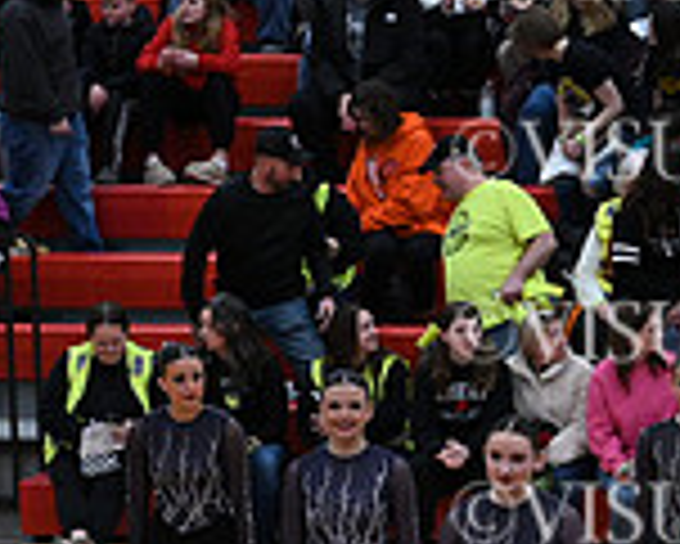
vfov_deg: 4.6
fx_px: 6686
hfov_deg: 5.7
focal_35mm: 332
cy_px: 785
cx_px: 1103
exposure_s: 1/400
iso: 4000
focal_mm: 92
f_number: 4
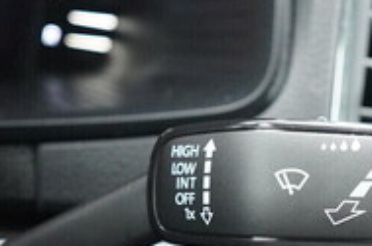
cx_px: 317
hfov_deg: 19.2
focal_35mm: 105
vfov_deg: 12.9
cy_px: 191
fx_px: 1082
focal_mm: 24
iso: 5000
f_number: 2.8
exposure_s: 1/320
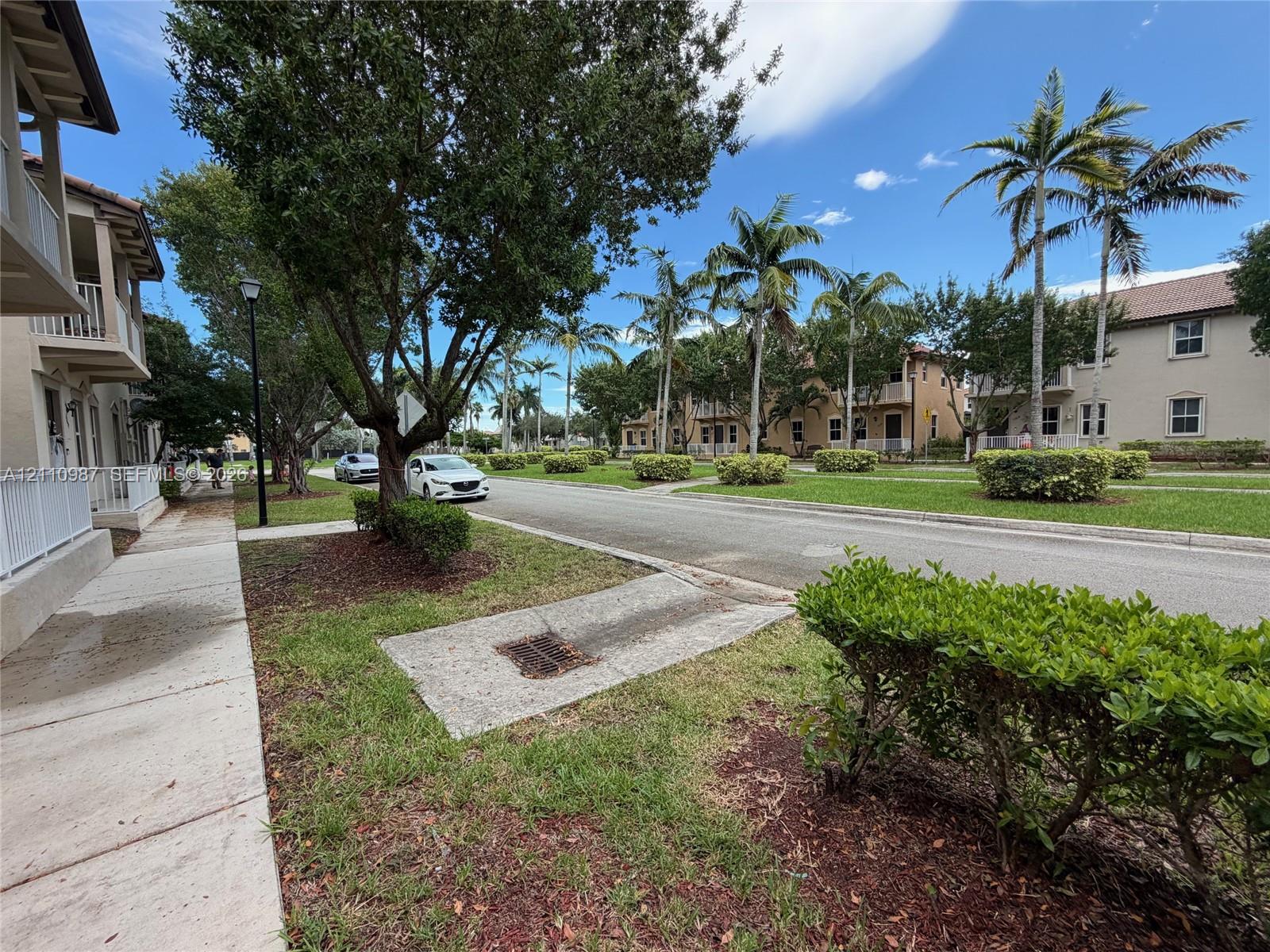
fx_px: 514
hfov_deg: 102.1
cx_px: 635
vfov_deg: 85.7
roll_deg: +0.9
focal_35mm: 14
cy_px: 476
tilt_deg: -1.4
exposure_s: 1/502
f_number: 2.2
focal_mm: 2.22
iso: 50
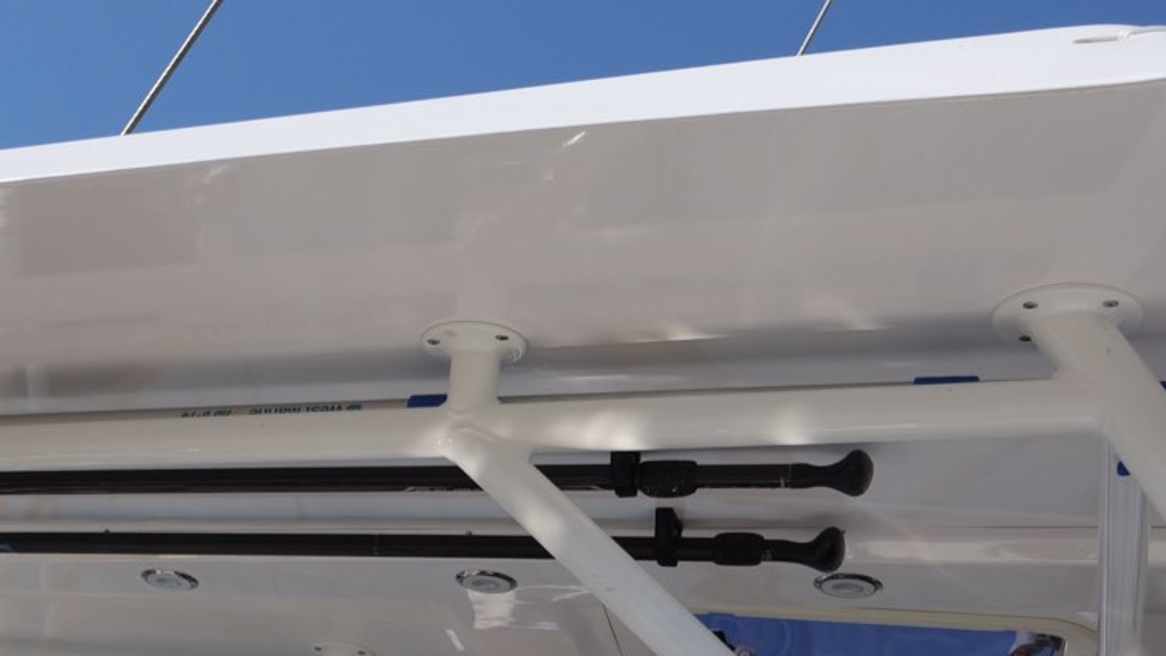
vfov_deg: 18.5
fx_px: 1917
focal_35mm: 62
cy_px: 765
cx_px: 289
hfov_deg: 33.2
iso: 100
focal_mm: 13
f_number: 3.5
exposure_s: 1/1600
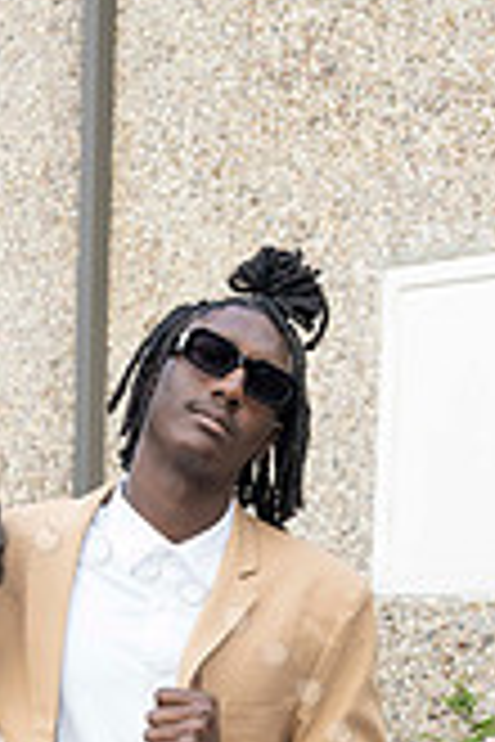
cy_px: 940
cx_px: -14
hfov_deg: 13.3
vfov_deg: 18.9
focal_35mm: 101
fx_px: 2083
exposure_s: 1/200
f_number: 7.1
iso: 500
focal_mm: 37
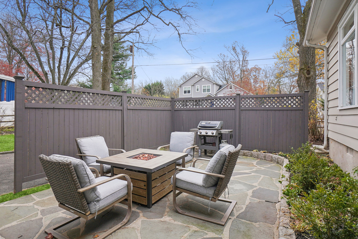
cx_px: 179
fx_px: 179
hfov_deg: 90.0
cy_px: 120
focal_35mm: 18
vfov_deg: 67.4
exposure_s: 1/100
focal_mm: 12
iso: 200
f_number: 8
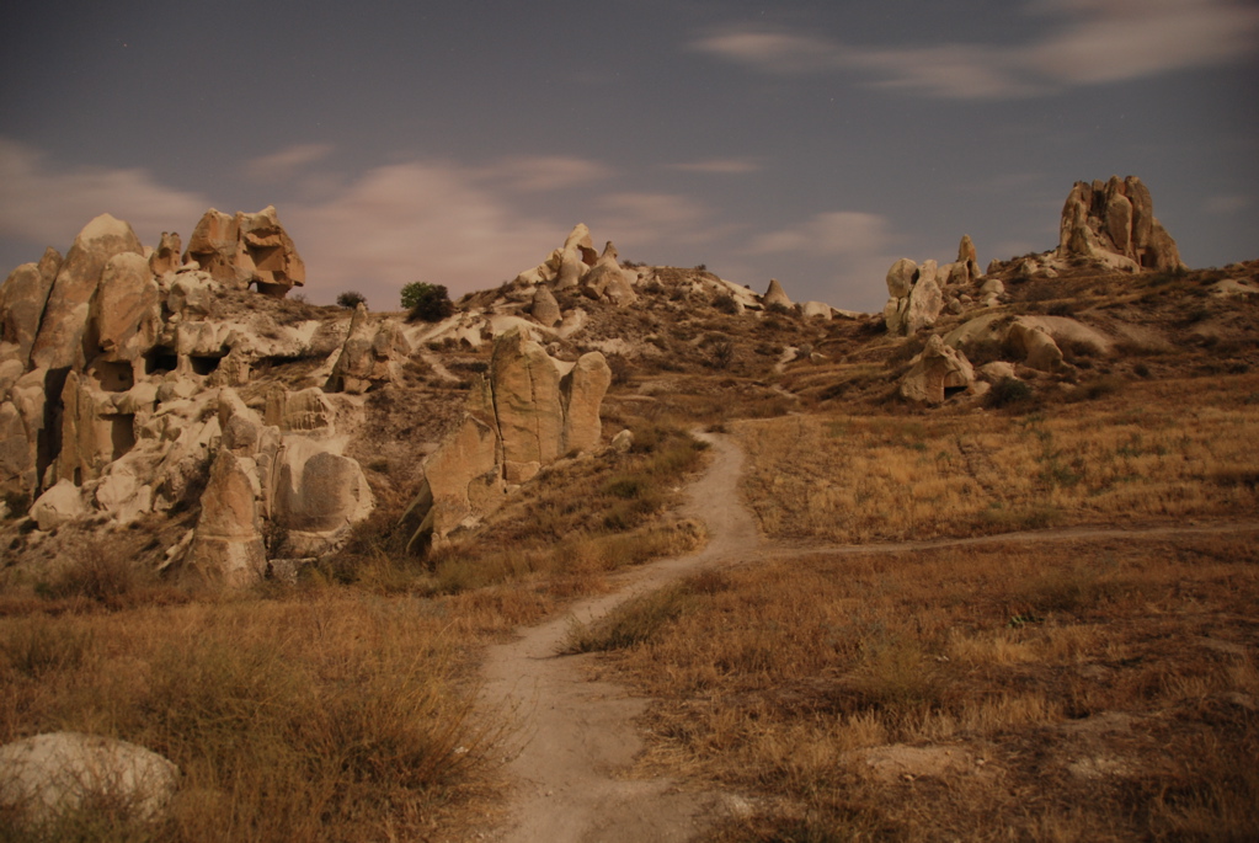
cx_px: 630
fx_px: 945
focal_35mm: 27
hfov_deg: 67.3
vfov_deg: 48.1
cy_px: 422
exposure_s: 60.8
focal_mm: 18
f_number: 3.5
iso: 200
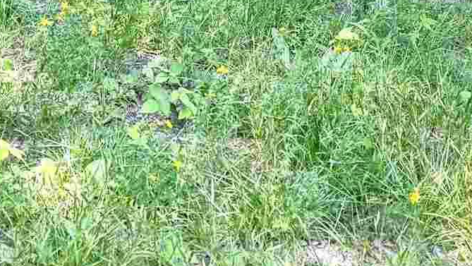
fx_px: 1503
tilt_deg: +2.2
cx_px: 217
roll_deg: -4.2
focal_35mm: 120
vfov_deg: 8.9
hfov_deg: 17.9
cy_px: -437
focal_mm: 6.76
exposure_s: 1/456
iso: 100
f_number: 1.78
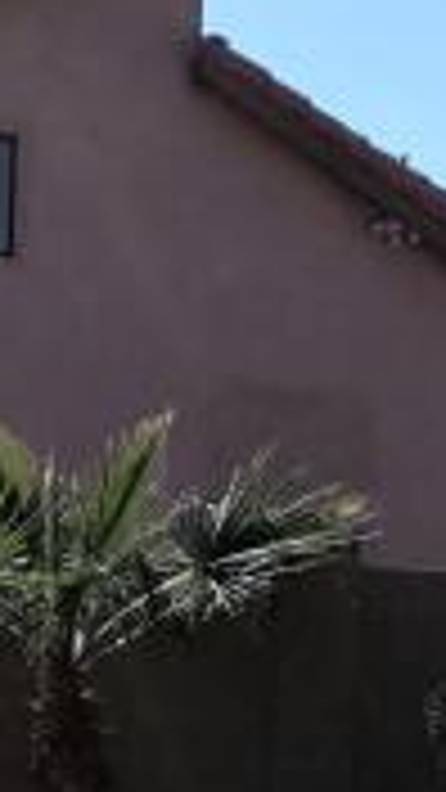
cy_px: 950
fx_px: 2796
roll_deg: -1.7
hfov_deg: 8.7
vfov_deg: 15.5
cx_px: 820
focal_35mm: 133
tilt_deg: -4.9
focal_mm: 3.99
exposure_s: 1/3300
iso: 20
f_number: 1.8
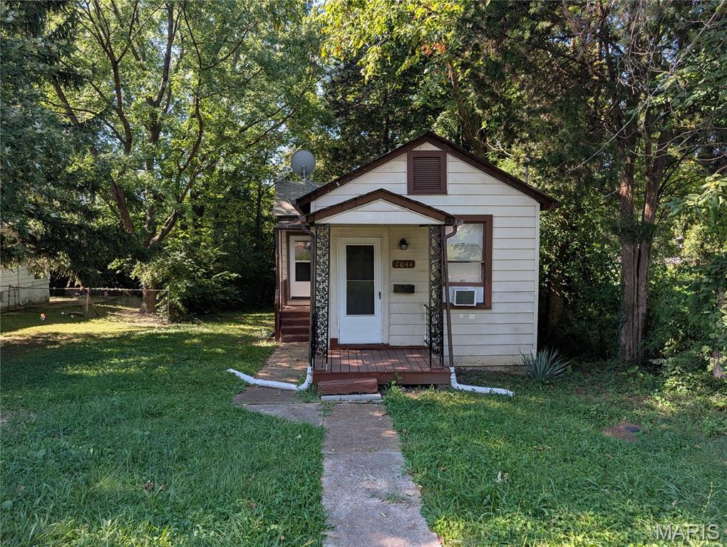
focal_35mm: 24
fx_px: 505
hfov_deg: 71.5
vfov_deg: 56.9
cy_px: 274
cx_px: 364
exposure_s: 1/168
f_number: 1.68
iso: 20
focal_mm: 6.9
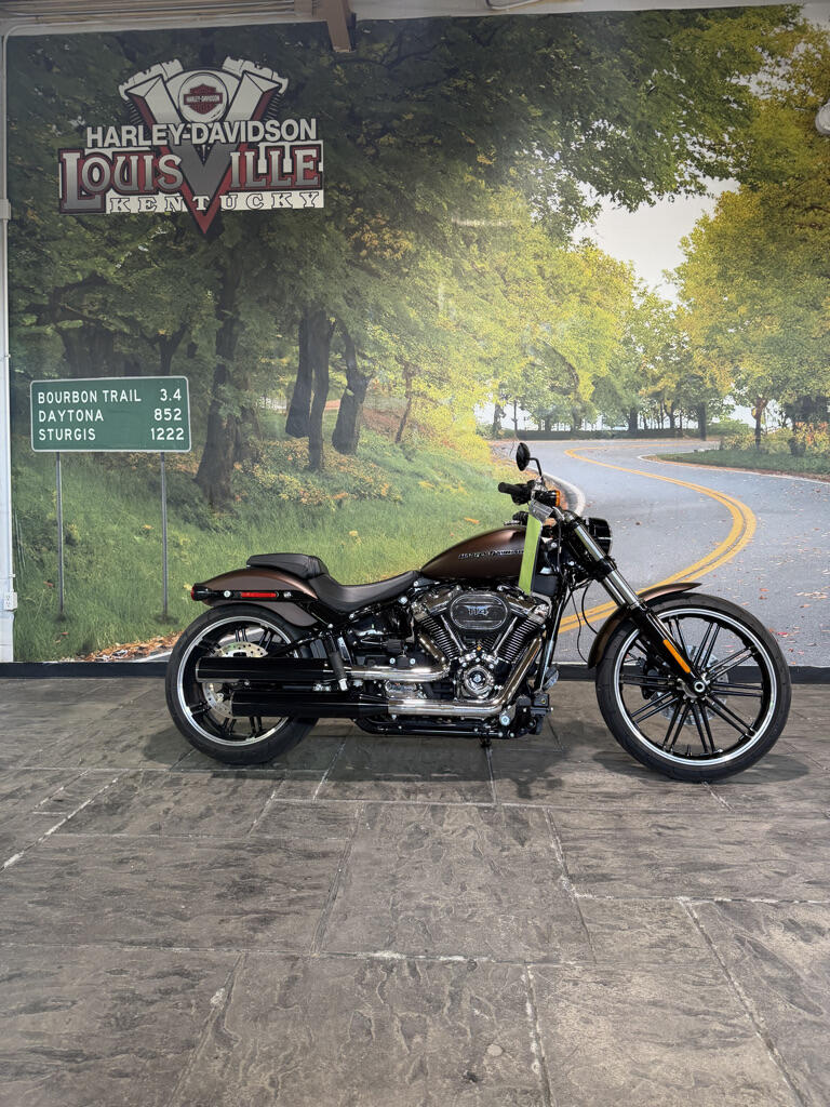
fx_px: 767
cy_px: 554
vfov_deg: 71.6
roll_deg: -0.5
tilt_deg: -1.1
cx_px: 415
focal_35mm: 24
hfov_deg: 56.8
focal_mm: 6.76
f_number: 1.78
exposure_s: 1/60
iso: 125
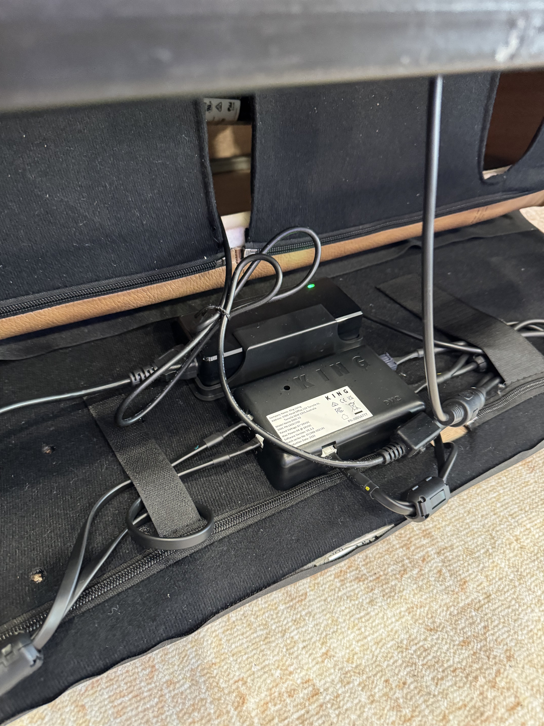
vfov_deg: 71.6
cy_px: 363
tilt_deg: -47.2
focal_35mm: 24
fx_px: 503
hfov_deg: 56.8
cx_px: 272
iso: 640
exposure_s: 1/40
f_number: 1.78
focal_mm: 6.76
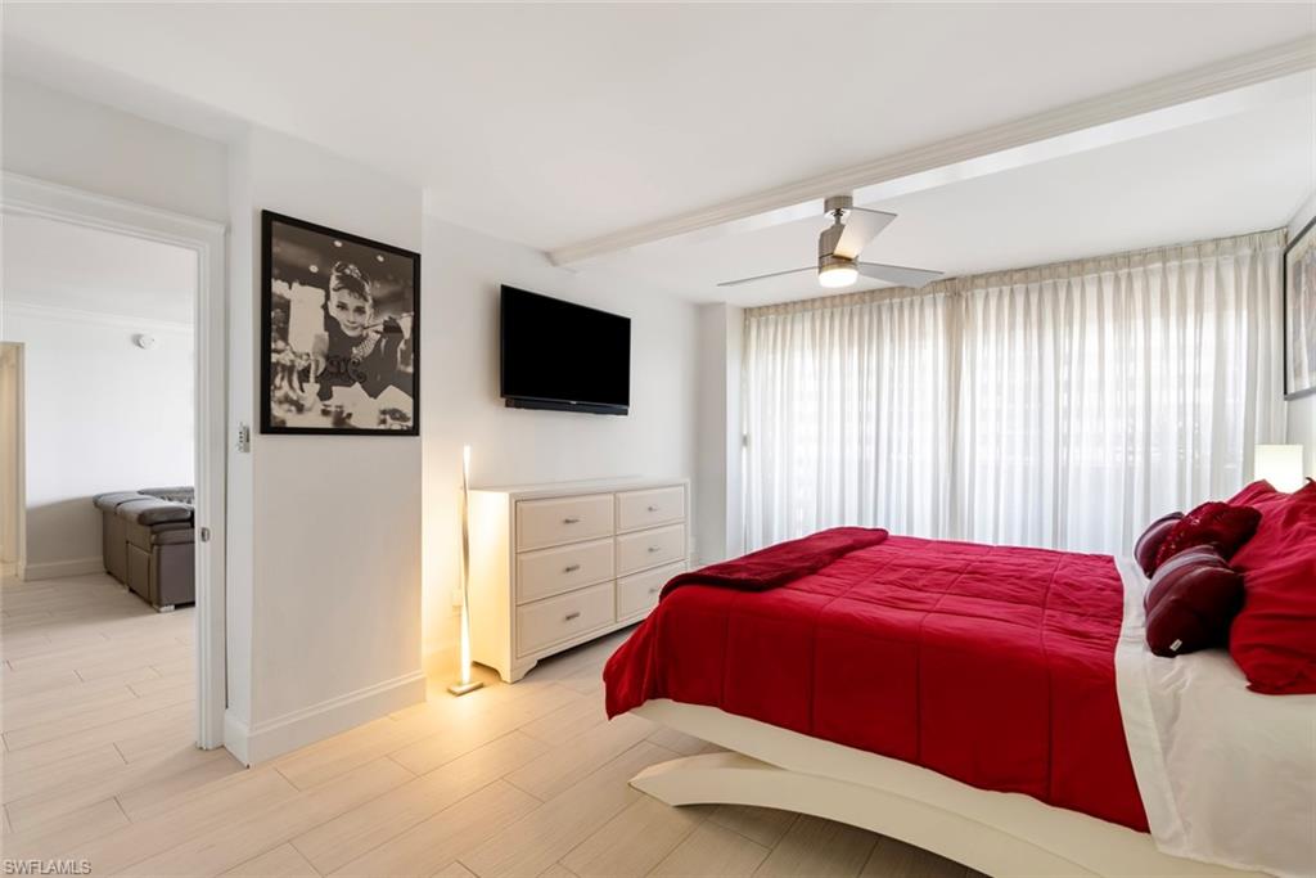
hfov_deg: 96.7
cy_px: 439
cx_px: 658
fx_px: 585
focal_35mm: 16
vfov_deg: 73.8
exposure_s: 1/1.67
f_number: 9
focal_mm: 16
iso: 100
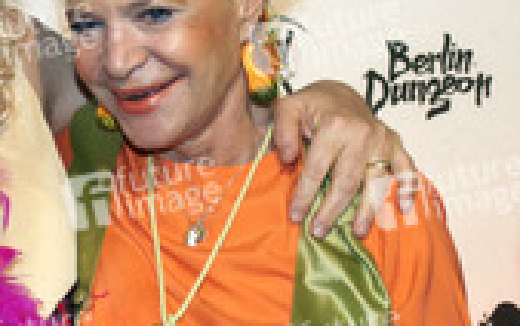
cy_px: 117
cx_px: 58
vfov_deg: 7.2
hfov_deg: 11.3
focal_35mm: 183
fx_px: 2601
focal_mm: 45
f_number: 5.6
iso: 1000
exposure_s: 1/400
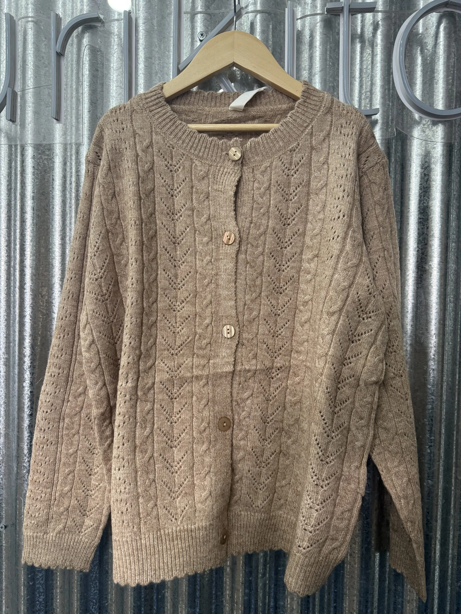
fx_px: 426
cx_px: 230
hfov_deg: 56.8
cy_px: 307
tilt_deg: -0.5
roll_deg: -1.2
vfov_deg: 71.6
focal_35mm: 24
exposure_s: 1/60
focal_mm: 6.76
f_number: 1.78
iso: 250
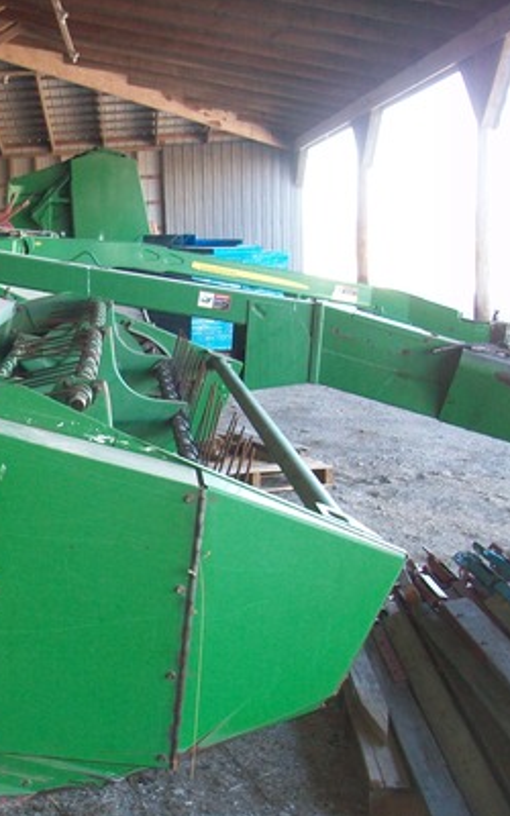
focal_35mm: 49
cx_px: 35
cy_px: 412
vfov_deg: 41.1
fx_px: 1090
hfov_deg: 25.4
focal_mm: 5.7
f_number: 2.8
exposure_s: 1/60
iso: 120
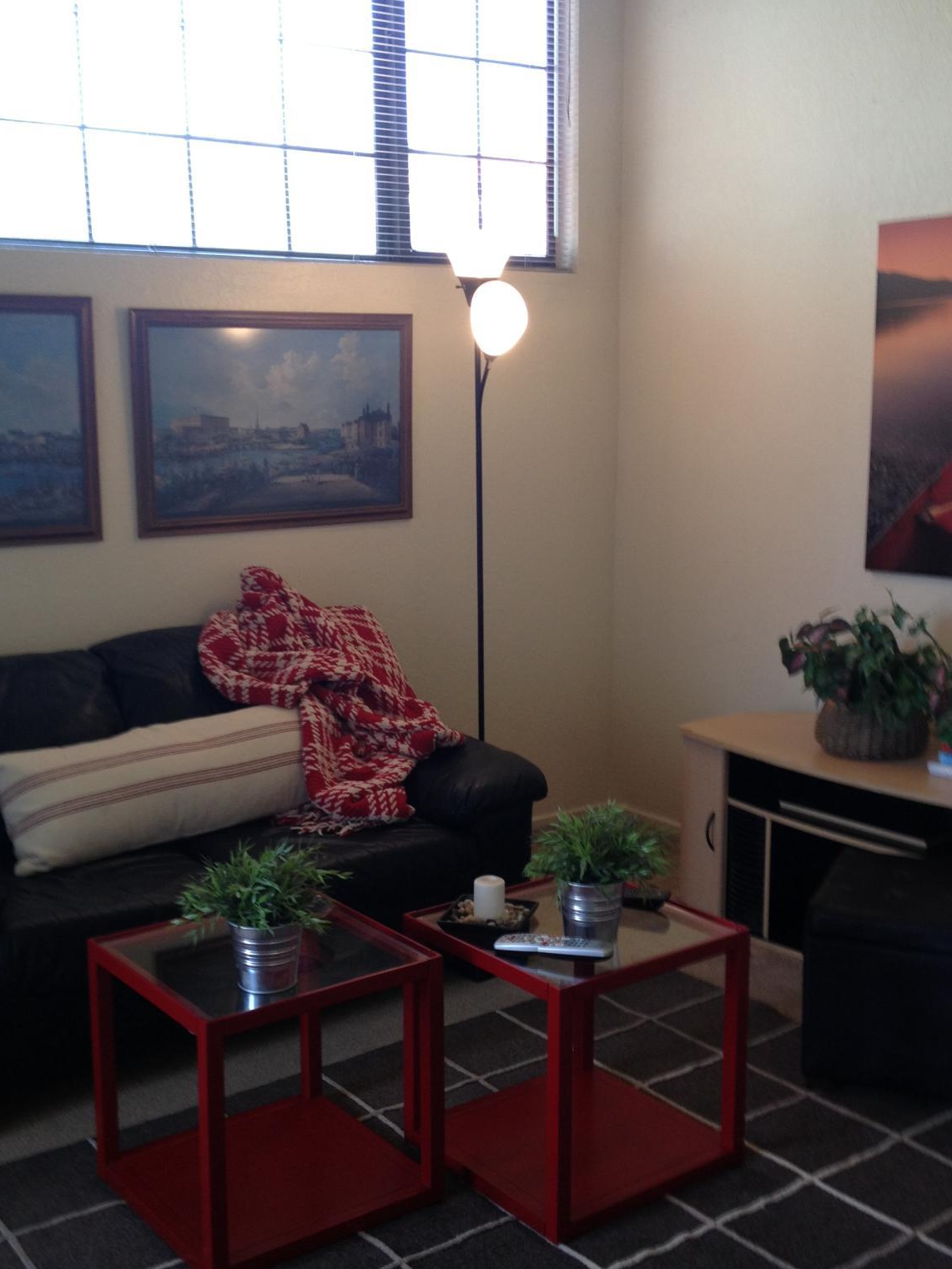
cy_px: 688
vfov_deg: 41.2
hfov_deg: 31.5
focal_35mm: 46
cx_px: 509
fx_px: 1687
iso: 64
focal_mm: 4.28
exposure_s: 1/40
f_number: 2.4
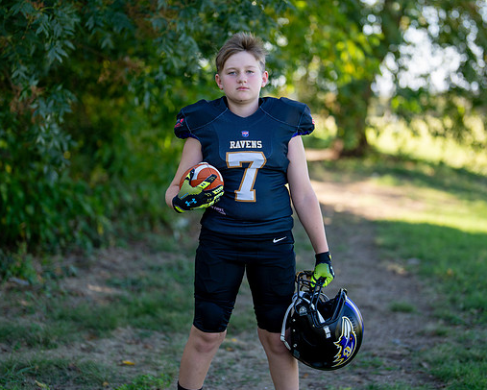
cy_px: 181
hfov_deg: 28.3
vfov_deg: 22.8
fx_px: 966
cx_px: 256
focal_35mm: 67
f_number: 1.2
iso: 100
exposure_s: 1/1250
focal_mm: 50
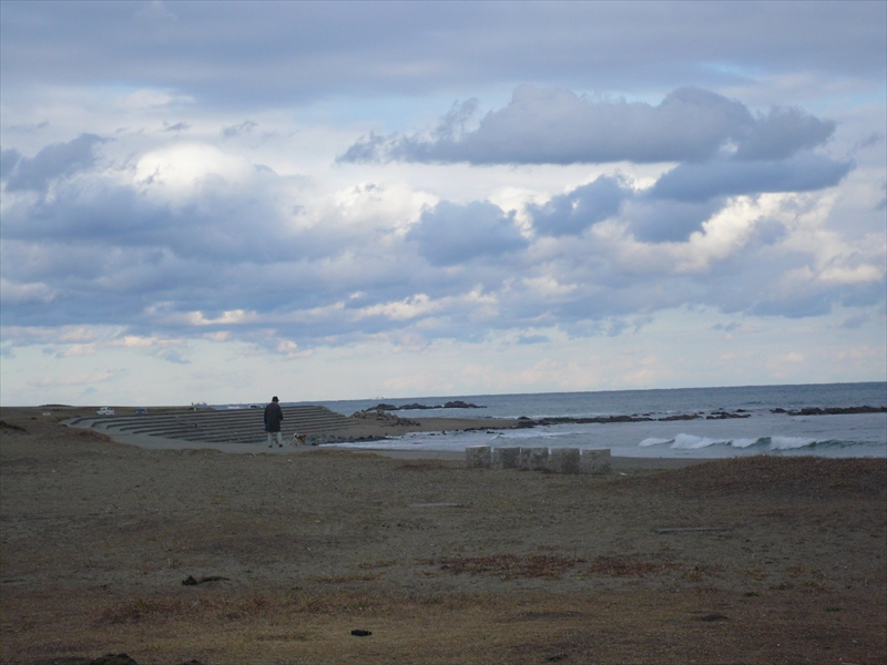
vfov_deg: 14.5
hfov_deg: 19.3
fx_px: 2614
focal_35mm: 102
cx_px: 444
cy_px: 332
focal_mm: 16.8
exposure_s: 1/320
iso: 100
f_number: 5.6
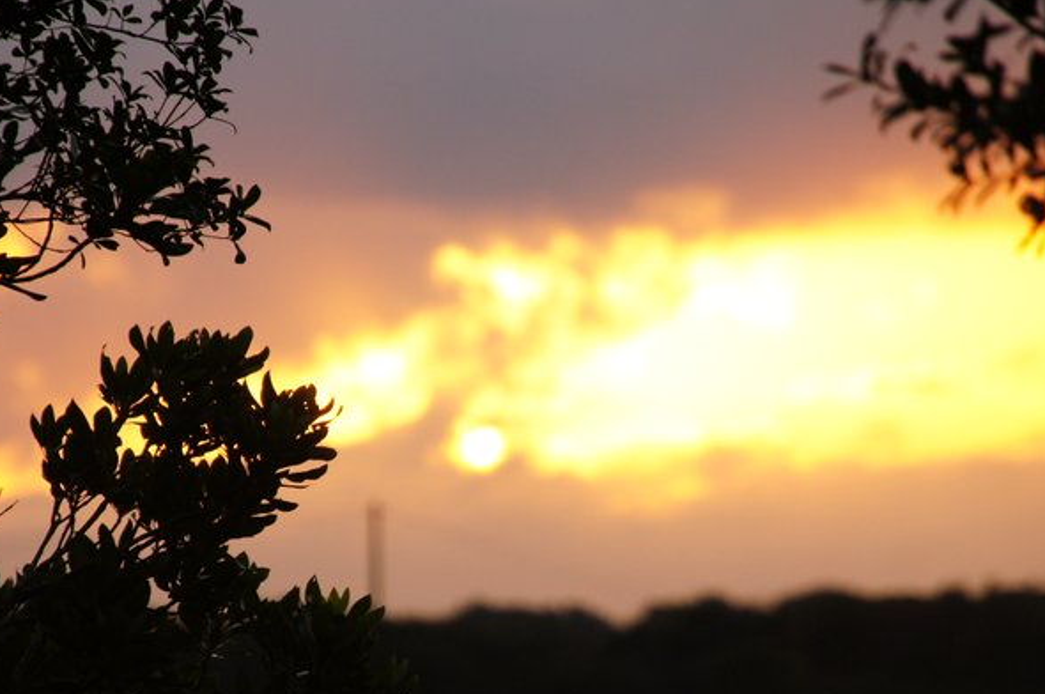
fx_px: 13280
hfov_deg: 4.5
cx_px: 459
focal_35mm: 458
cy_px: 482
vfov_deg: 3.0
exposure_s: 1/320
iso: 400
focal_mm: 200
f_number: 6.3
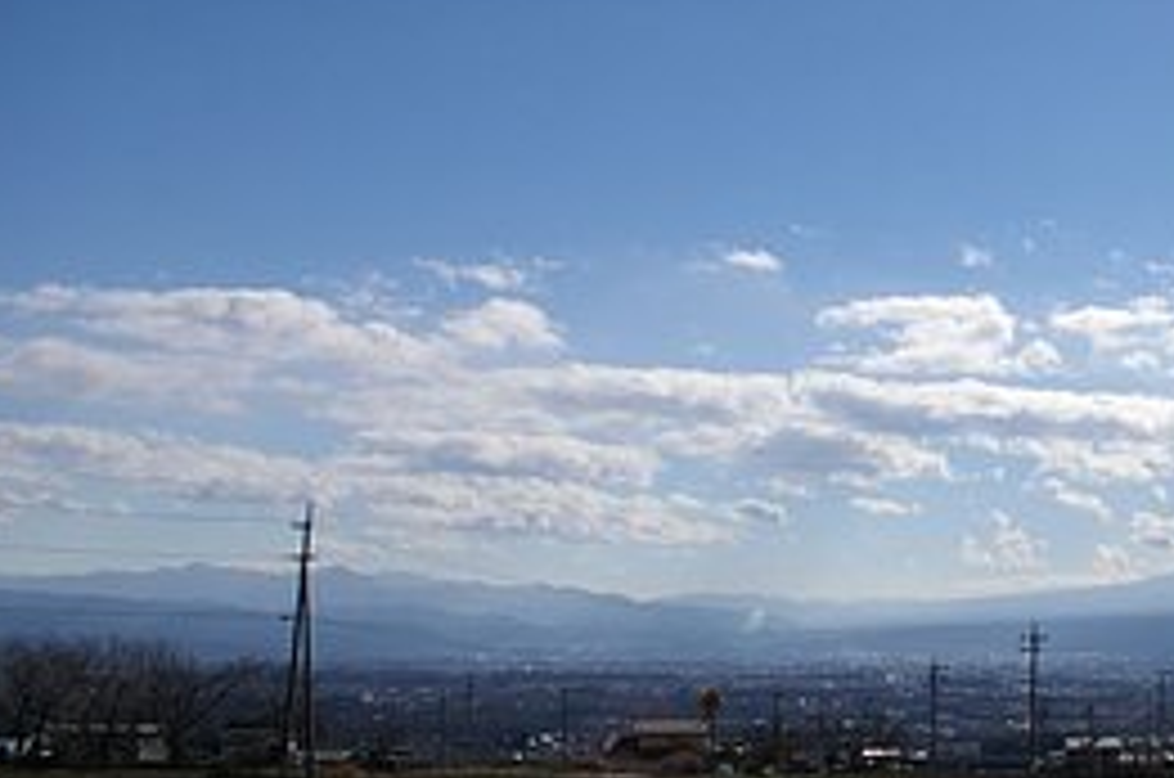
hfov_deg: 36.7
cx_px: 877
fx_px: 1725
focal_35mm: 53
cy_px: 373
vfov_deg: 25.4
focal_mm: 18
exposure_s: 1/1000
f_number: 5.6
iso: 200
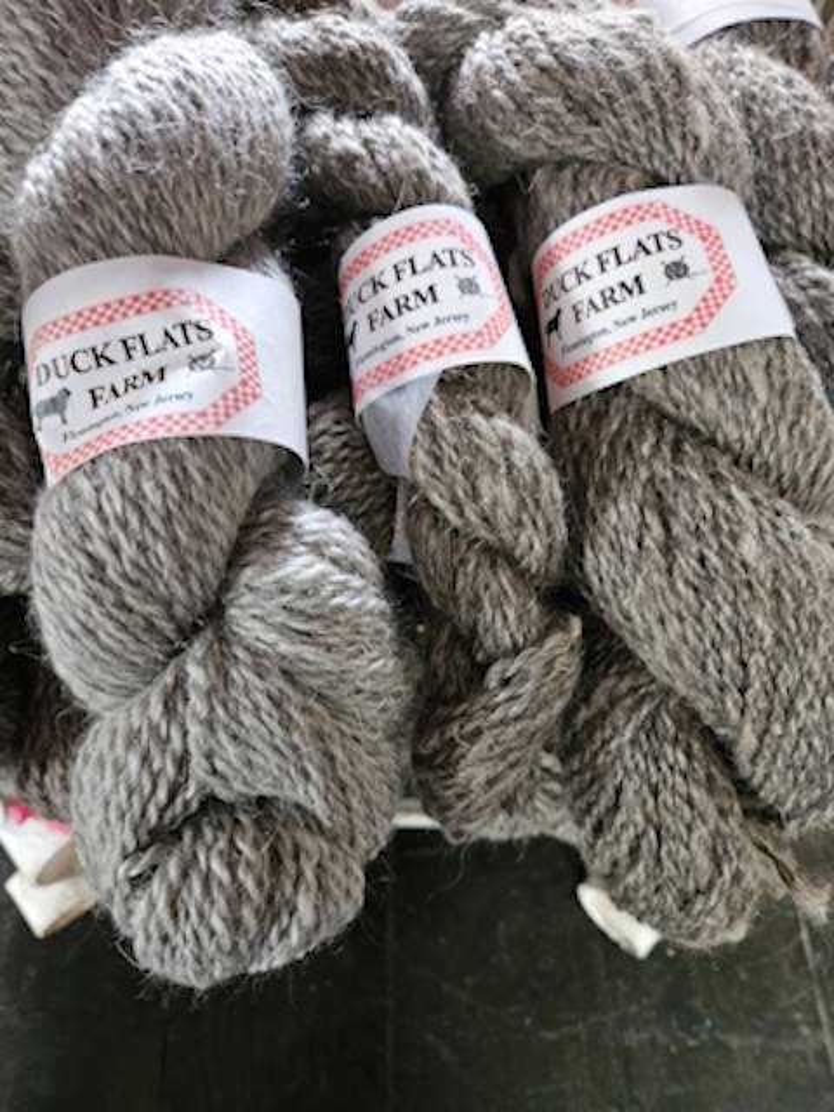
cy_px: 556
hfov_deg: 58.9
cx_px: 417
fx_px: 739
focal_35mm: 23
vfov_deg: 73.9
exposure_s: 1/24
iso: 500
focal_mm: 5.4
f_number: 1.8
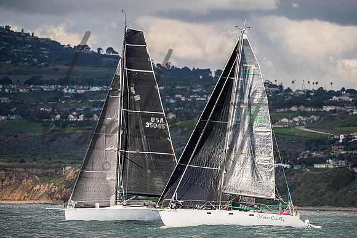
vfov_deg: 4.5
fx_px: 3025
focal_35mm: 305
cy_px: 118
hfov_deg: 6.8
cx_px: 201
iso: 400
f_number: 5.6
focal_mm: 250
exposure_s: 1/4000
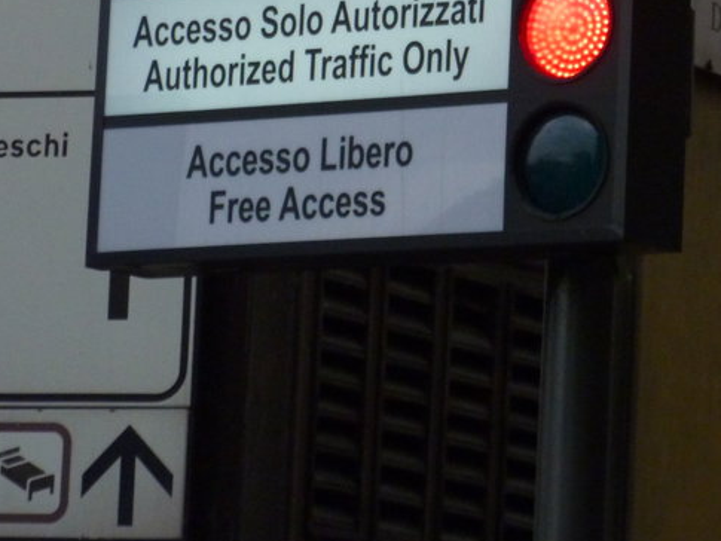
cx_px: 519
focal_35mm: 291
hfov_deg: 6.8
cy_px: 40
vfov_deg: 5.1
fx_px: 6063
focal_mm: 24.1
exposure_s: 1/320
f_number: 4.5
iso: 320
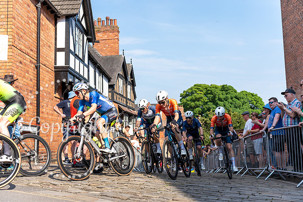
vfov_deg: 32.6
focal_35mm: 41
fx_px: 345
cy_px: 101
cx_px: 152
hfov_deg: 47.4
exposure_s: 1/1250
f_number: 3.2
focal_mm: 41
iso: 100
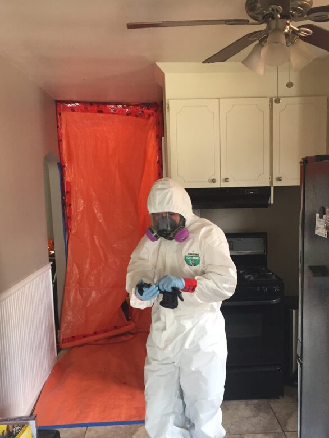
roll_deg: +1.2
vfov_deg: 48.7
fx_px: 481
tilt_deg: -6.9
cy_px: 259
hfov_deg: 37.7
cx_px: 189
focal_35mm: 38
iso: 100
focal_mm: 4.15
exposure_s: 1/30
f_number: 2.2
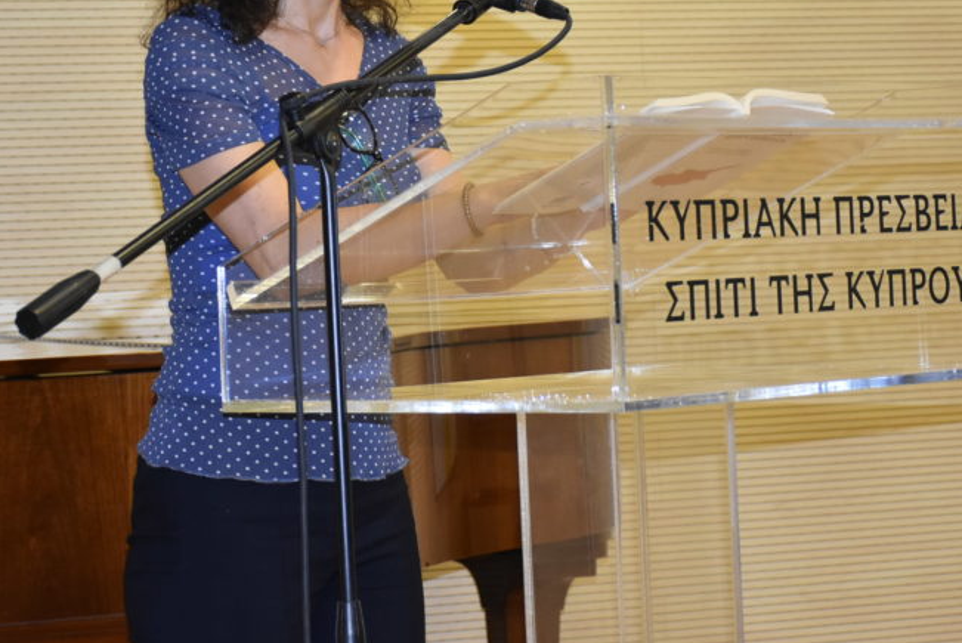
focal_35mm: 118
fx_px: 3155
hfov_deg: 17.3
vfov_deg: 11.6
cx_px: 398
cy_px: 145
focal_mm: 50
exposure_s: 1/80
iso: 1600
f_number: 5.6
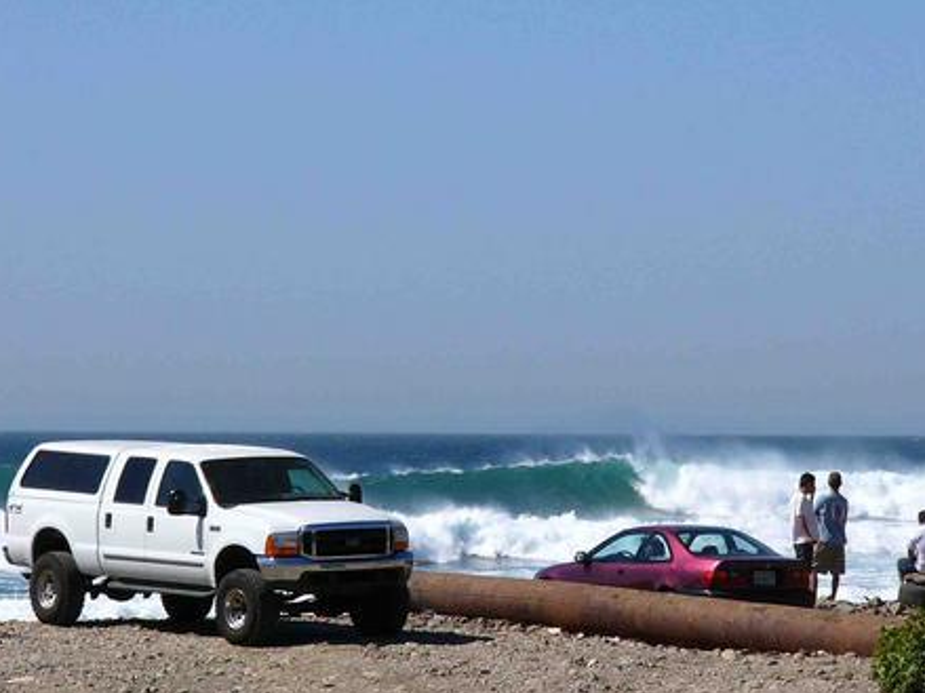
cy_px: 432
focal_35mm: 239
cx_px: 570
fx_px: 6385
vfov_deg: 6.2
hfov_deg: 8.3
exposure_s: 1/1300
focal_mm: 31.8
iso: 100
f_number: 5.6
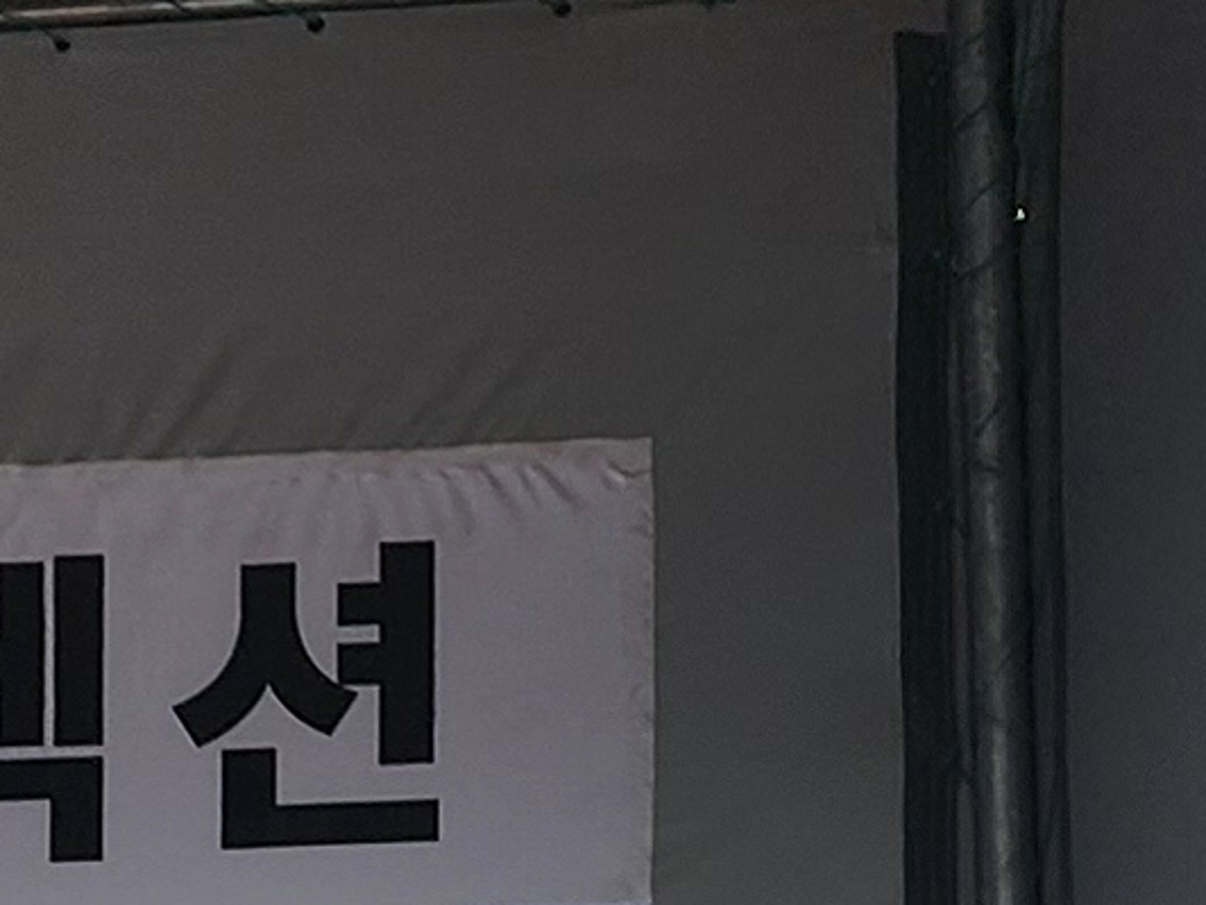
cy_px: 2039
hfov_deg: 11.1
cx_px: -490
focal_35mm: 173
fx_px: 6027
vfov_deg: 8.0
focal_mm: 6.4
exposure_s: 1/254
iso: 12
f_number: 1.8
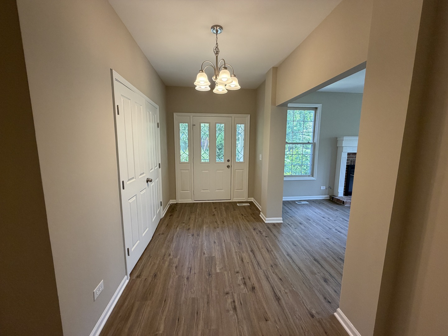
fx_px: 181
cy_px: 168
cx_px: 224
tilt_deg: -7.5
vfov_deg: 85.7
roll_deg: -0.5
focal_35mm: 14
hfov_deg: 102.1
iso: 200
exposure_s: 1/120
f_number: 2.2
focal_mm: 2.22
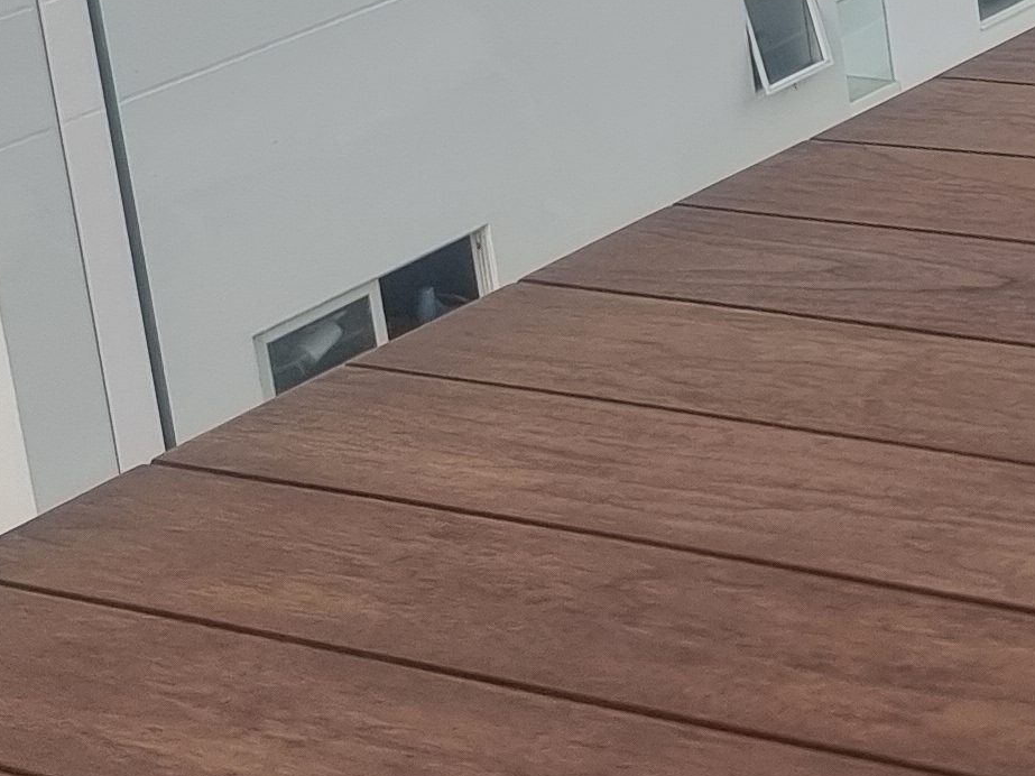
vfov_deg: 13.2
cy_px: -487
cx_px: 1984
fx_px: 3109
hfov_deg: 15.6
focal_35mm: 104
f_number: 1.8
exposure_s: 1/186
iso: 50
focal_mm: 6.7
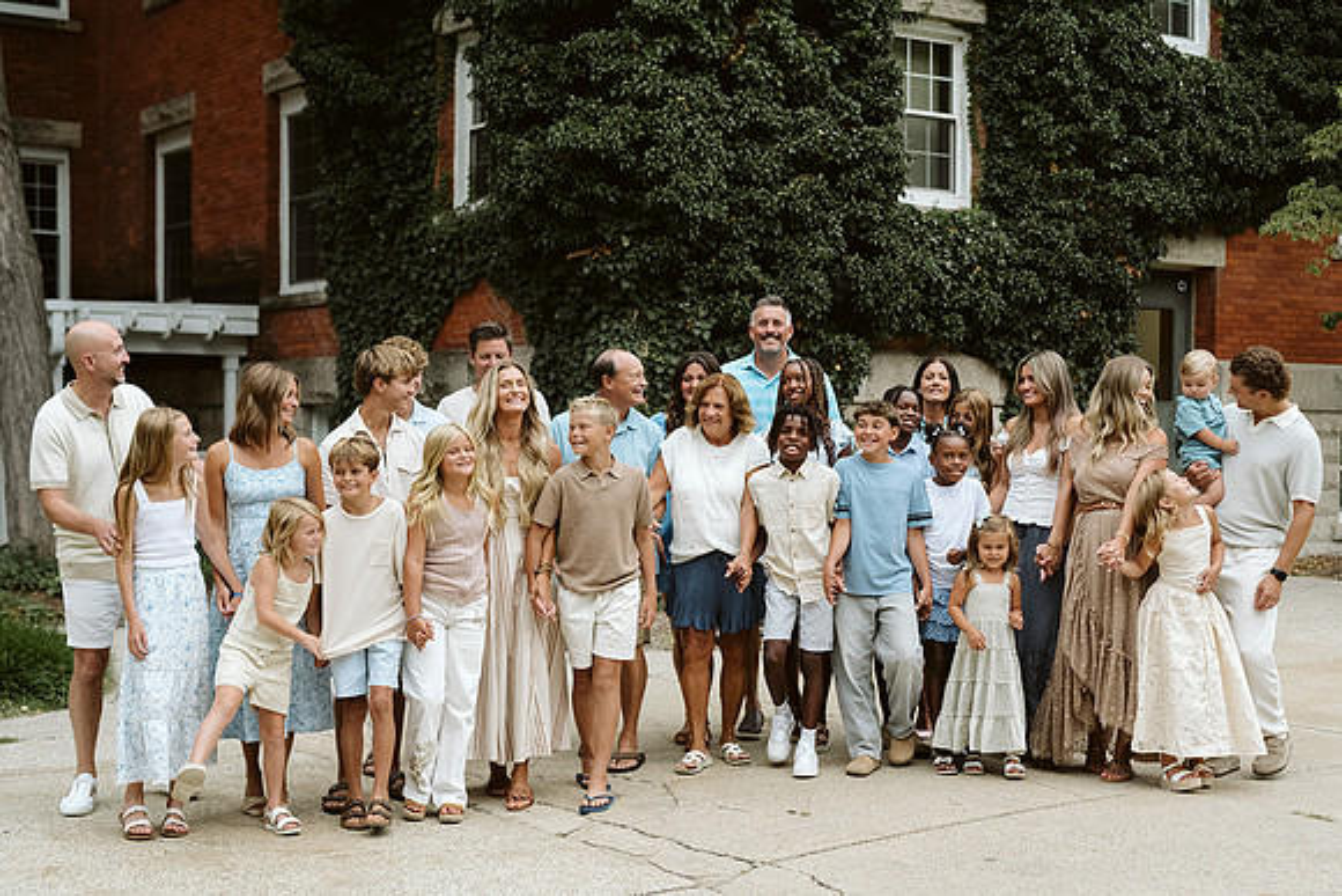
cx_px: 719
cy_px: 482
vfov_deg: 25.1
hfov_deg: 36.9
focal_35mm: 54
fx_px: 2008
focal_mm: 50
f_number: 2.8
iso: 1000
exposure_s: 1/640
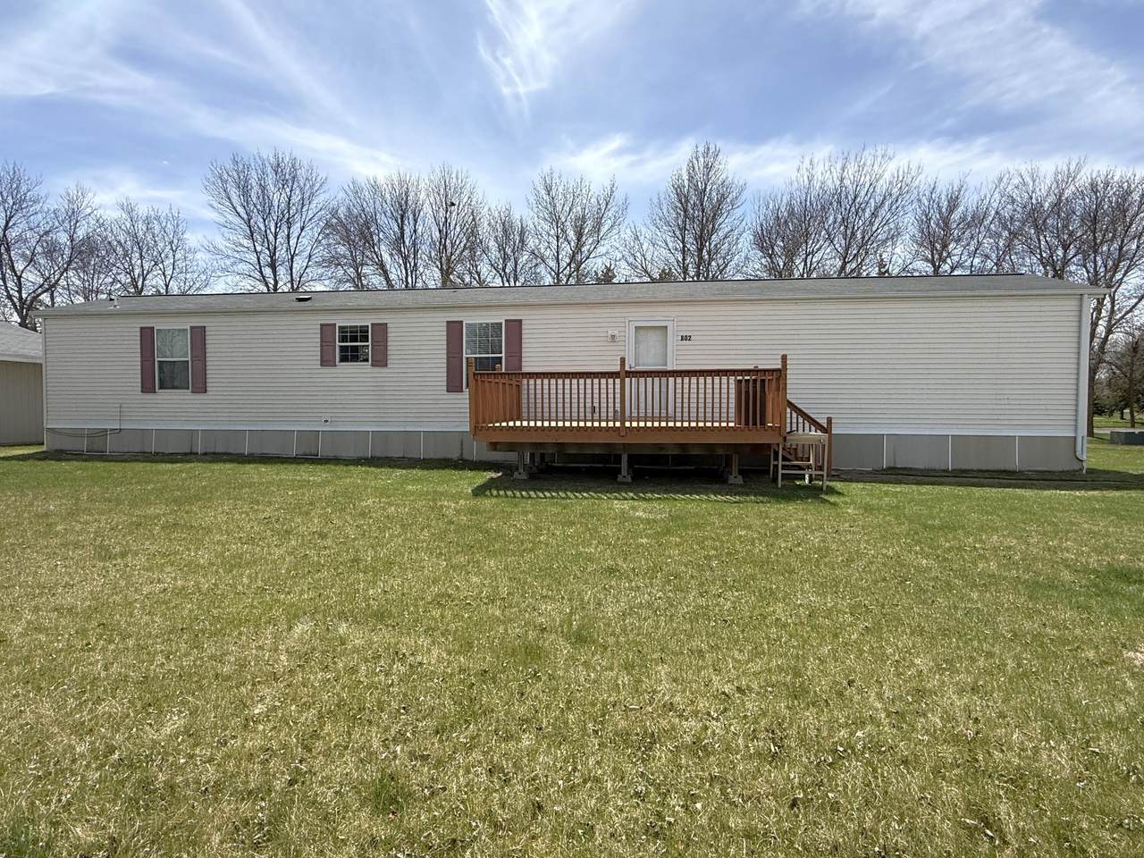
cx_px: 572
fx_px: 628
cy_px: 429
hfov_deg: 84.7
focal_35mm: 19
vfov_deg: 68.7
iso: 50
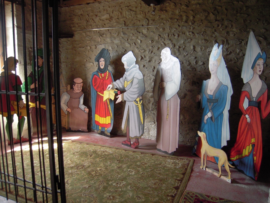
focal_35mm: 28
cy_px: 102
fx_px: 218
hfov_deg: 63.4
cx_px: 135
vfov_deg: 49.7
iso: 400
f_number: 2.7
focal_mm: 5
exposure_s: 1/160
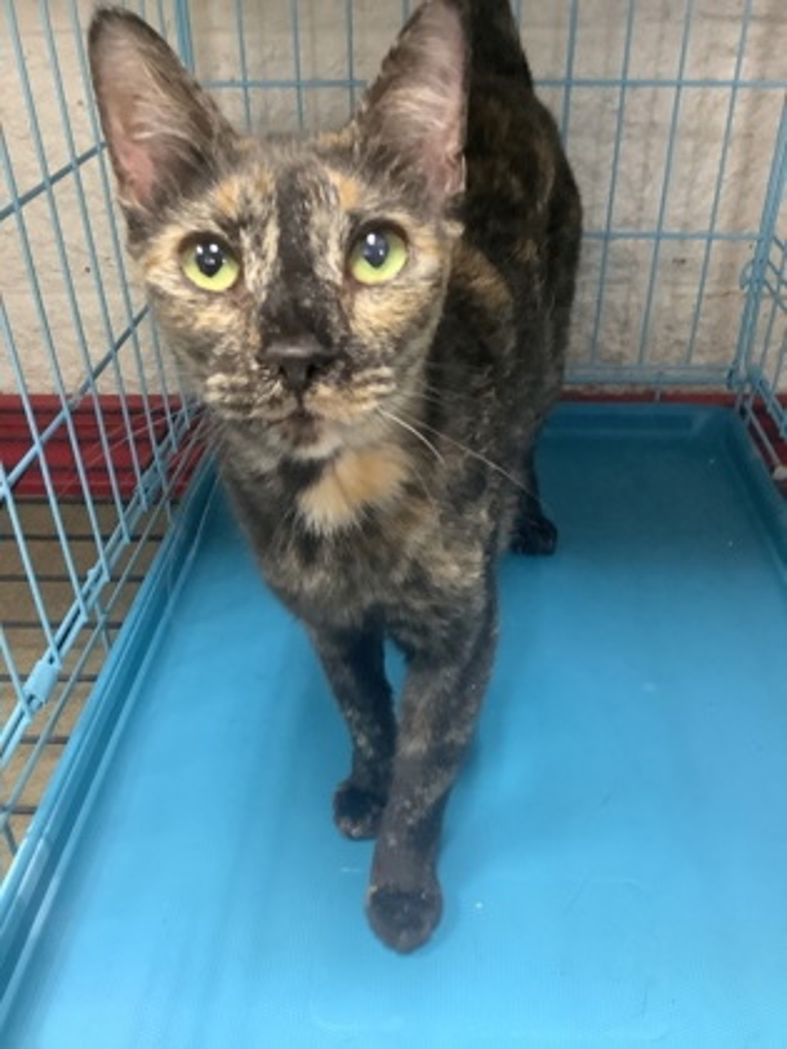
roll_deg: +0.2
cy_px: 524
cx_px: 394
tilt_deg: -31.3
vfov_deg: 58.4
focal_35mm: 31
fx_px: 940
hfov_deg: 45.4
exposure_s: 1/30
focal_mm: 3.3
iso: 400
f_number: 2.4
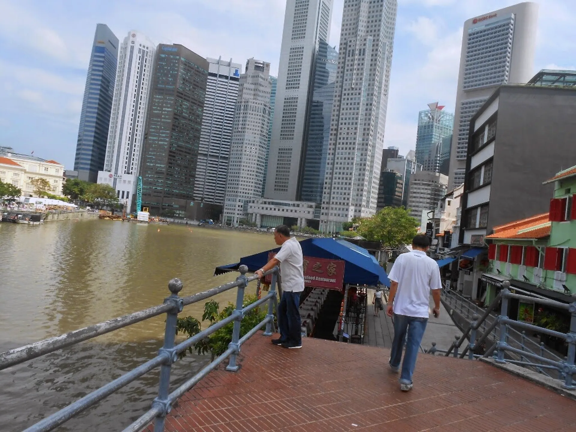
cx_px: 288
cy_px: 216
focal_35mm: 26
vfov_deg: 53.1
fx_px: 433
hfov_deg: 67.3
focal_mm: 4.6
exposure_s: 1/800
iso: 80
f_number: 3.5
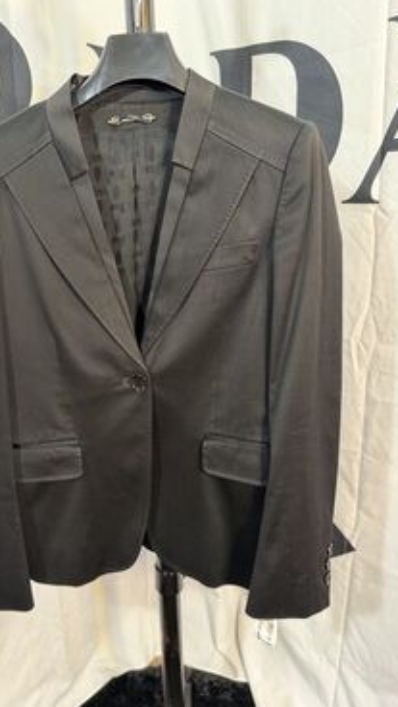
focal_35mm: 27
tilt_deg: -16.0
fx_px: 507
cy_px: 354
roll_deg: +2.2
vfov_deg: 69.9
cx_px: 145
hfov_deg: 42.5
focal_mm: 6.76
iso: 640
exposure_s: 1/60
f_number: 1.78
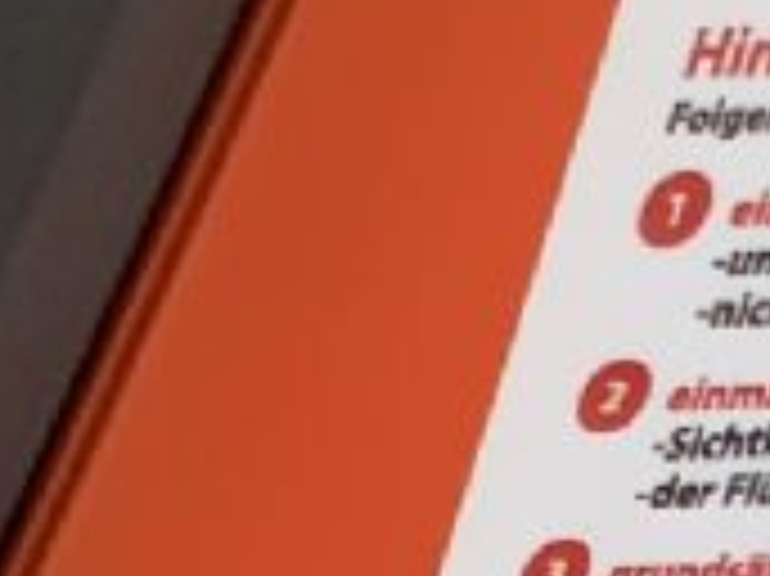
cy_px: 1962
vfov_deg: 5.8
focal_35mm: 232
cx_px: -2067
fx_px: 5157
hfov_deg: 7.0
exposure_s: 1/100
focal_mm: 3.3
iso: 32
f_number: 2.4
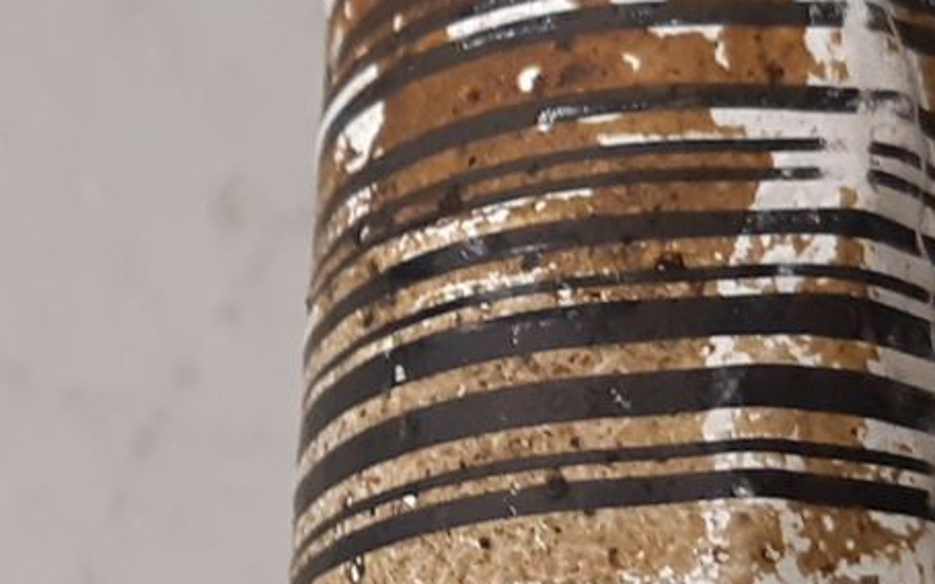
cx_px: 386
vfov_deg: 10.5
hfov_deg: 16.8
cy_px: 549
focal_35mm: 124
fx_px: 3159
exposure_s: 1/50
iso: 125
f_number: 1.7
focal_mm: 3.93
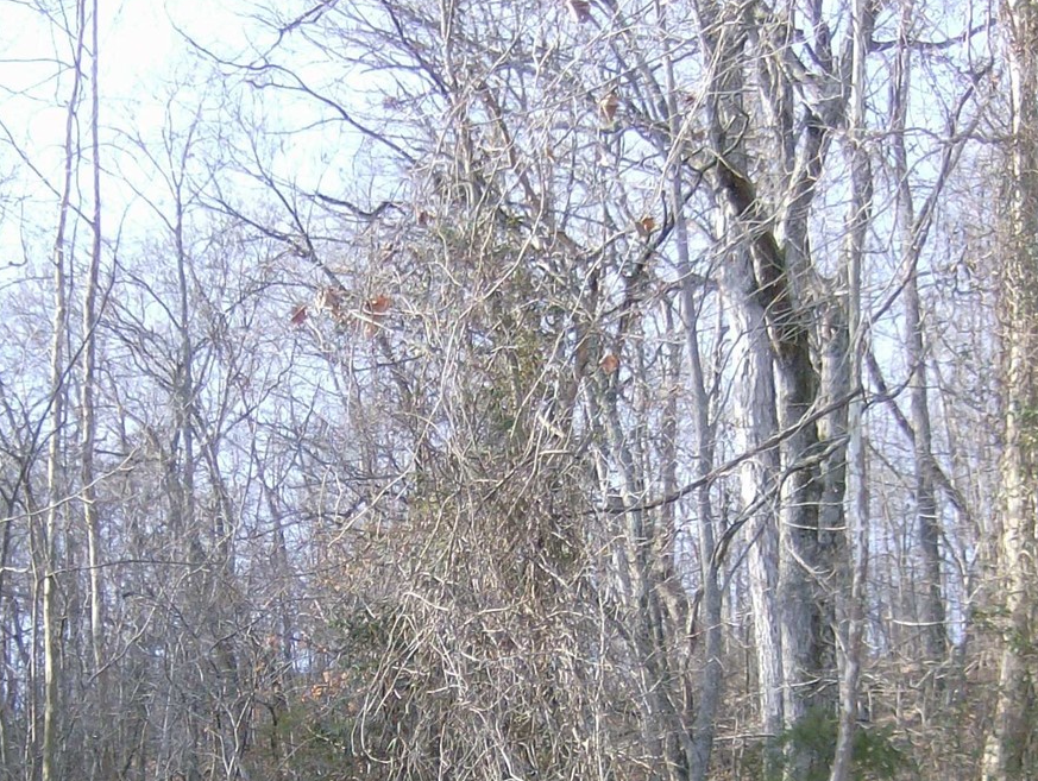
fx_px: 2372
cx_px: 395
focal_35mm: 79
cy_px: 730
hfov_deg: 24.6
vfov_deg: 18.3
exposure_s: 1/347
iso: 100
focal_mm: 6
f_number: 2.8
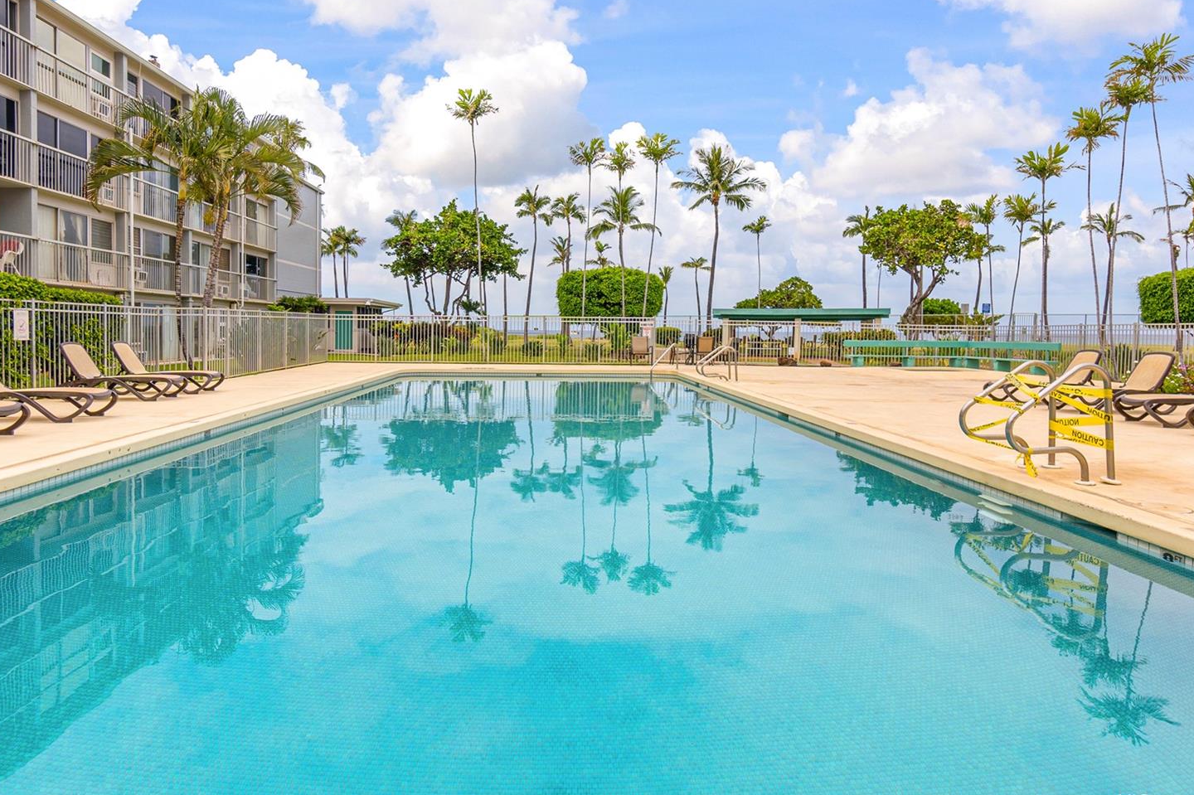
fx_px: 663
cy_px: 368
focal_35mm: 20
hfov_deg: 84.0
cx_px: 577
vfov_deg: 61.8
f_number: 8
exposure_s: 1/320
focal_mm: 12
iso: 125
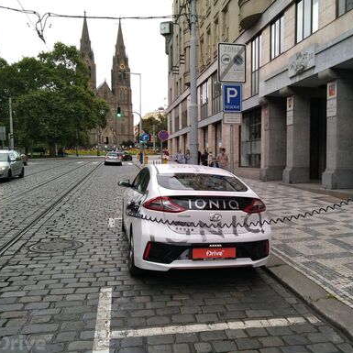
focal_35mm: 31
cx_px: 226
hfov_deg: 51.8
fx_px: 358
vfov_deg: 52.5
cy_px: 178
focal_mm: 3.46
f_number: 2.2
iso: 115
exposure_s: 1/120
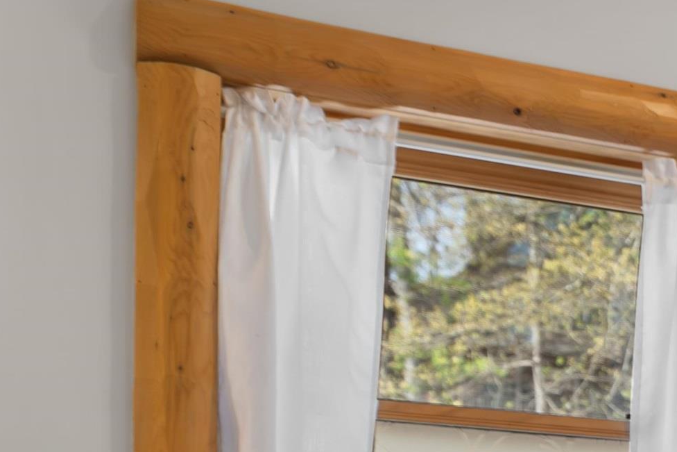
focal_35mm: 85
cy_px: 690
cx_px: 1052
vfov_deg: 14.9
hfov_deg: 20.2
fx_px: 1599
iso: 80
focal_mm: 27
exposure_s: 1/8
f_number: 4
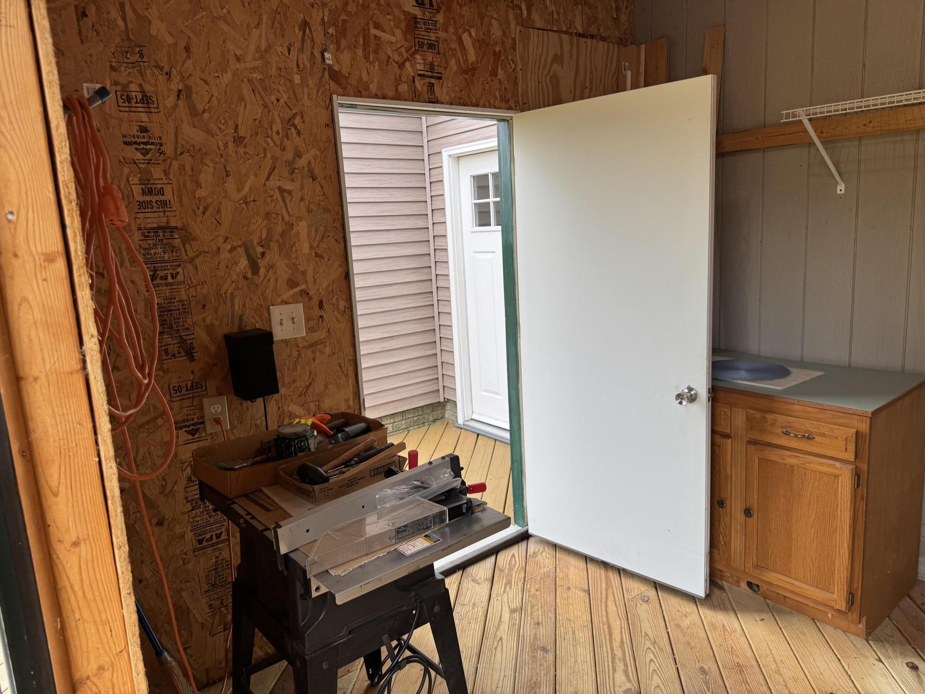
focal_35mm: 24
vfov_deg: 56.8
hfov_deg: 71.6
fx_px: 641
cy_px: 347
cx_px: 462
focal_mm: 6.76
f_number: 1.78
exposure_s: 1/217
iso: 64
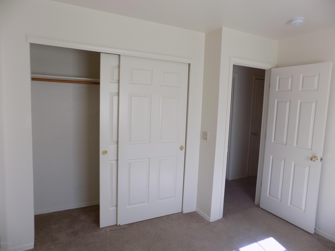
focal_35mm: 23
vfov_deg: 58.9
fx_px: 223
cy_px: 126
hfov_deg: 73.9
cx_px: 168
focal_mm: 4
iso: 80
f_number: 3.1
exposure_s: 1/40
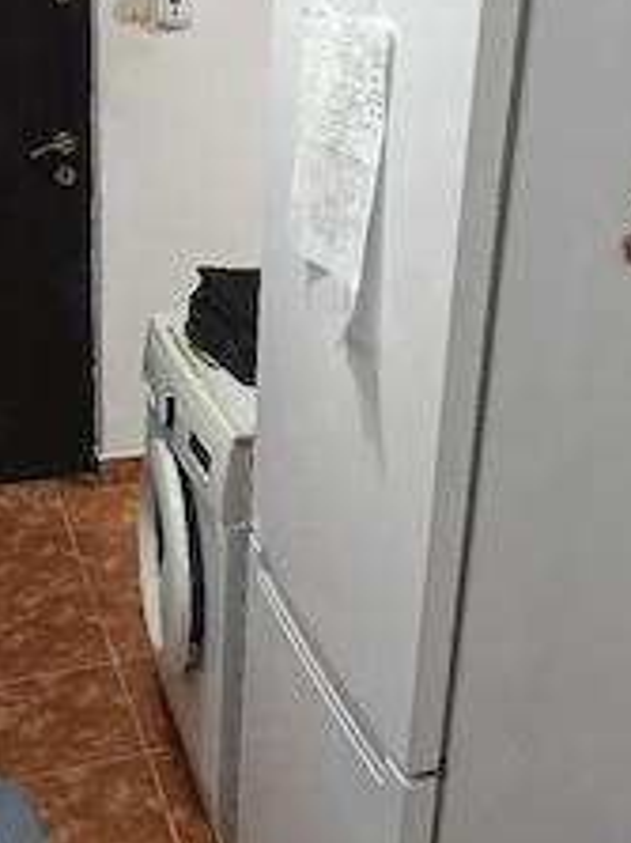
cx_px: 253
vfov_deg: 43.0
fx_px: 1046
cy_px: 249
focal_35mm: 43
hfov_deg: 33.5
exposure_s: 1/33
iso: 200
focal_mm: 5.59
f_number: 1.8
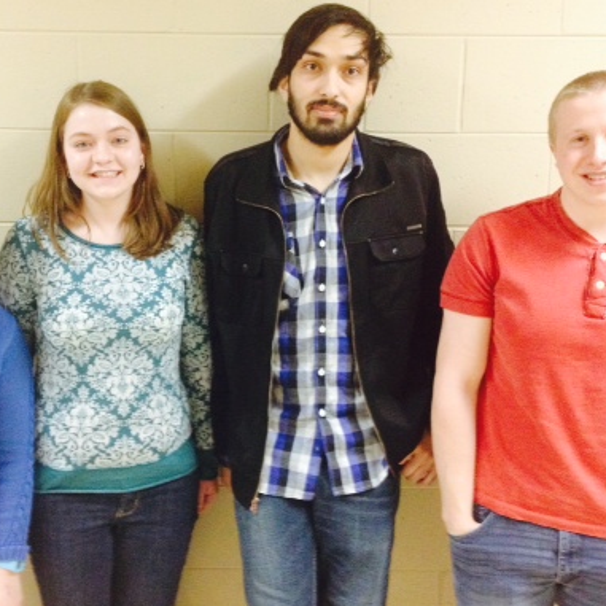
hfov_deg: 32.7
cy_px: 280
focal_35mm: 52
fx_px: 1030
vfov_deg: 32.8
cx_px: 254
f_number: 2.4
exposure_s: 1/20
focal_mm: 4.28
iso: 250
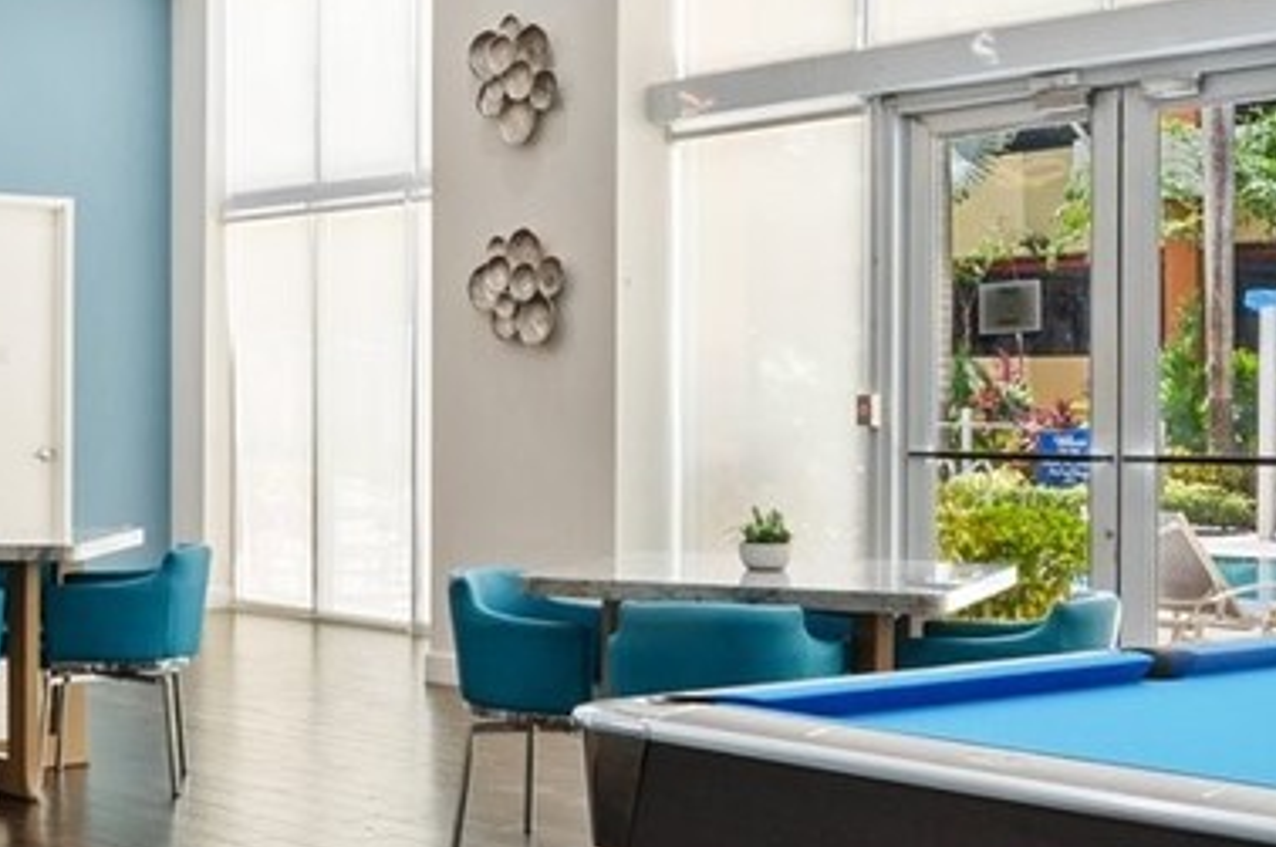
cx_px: 204
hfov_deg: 30.9
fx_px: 2230
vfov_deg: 21.5
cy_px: 484
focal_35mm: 63
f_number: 8
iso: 200
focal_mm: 14
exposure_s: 1/13
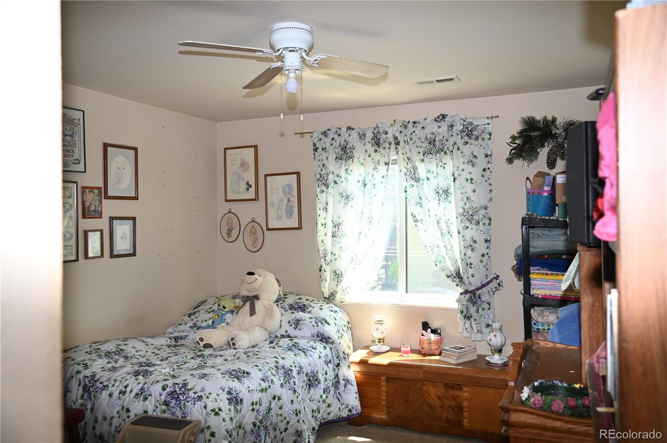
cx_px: 334
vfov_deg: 42.2
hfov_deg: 60.3
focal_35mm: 31
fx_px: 574
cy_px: 222
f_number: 4
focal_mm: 31
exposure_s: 1/60
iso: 220
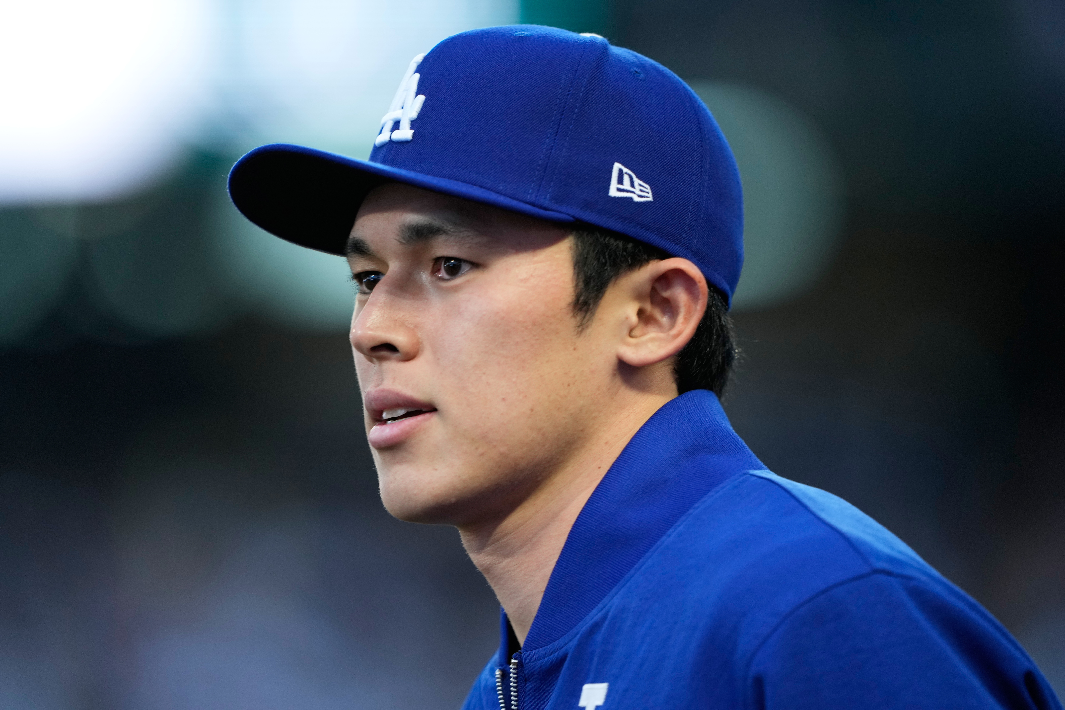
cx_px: 532
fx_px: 11832
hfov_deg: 5.2
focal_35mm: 400
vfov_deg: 3.4
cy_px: 355
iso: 1000
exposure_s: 1/640
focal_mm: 400
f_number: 2.8
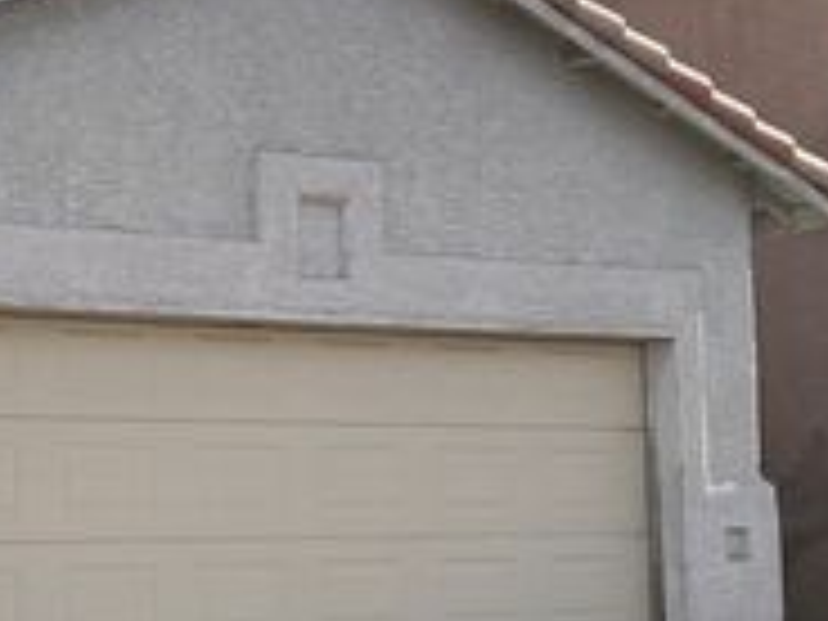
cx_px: -158
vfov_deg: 18.7
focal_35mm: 79
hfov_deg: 22.8
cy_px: 358
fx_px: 1890
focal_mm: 3
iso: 25
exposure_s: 1/2058
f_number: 1.8
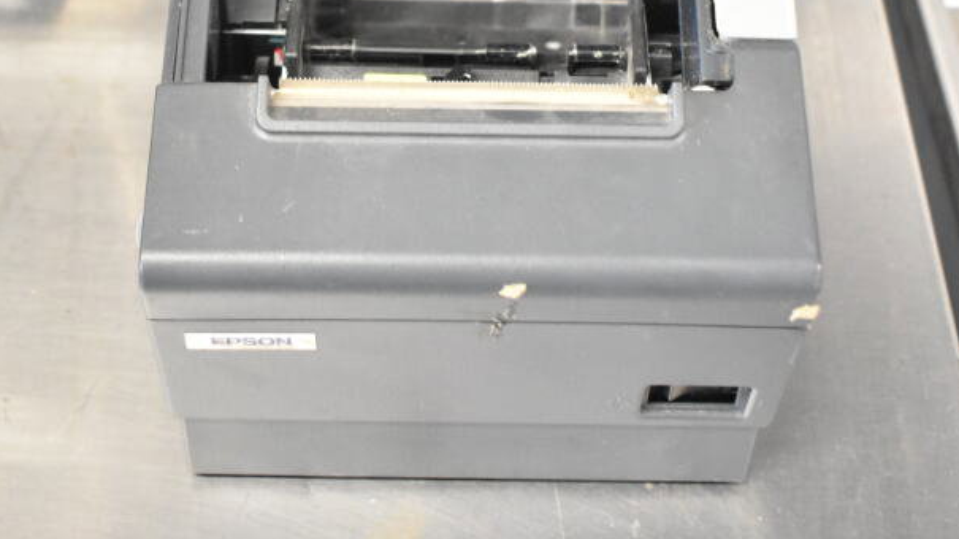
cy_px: -144
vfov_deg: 15.2
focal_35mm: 76
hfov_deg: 27.9
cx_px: 477
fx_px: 1932
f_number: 4.5
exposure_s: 1/50
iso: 7200
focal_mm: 32
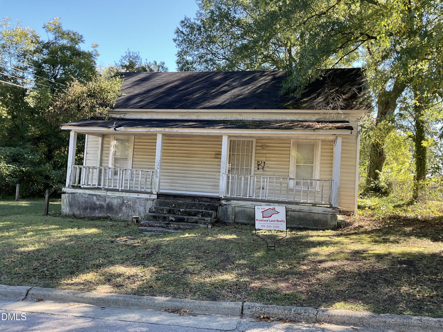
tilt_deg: +1.1
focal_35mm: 29
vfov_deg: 48.2
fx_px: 371
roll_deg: -3.4
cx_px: 222
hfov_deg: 61.7
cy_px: 166
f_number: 1.8
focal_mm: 3
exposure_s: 1/125
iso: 16
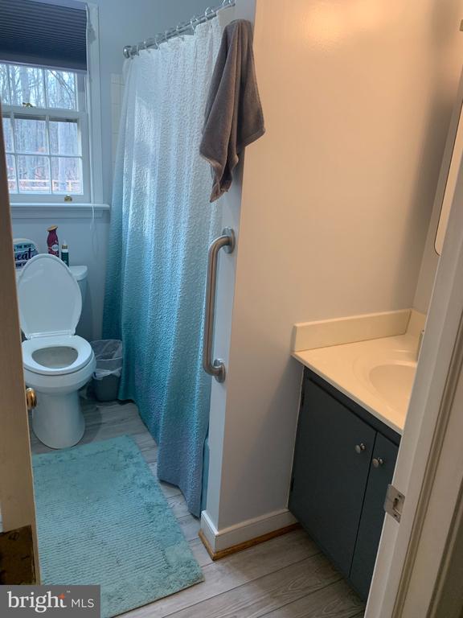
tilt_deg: -18.3
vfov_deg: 67.3
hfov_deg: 53.1
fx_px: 464
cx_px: 232
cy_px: 309
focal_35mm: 26
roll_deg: -3.6
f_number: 1.8
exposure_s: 1/60
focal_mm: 4.25
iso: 80
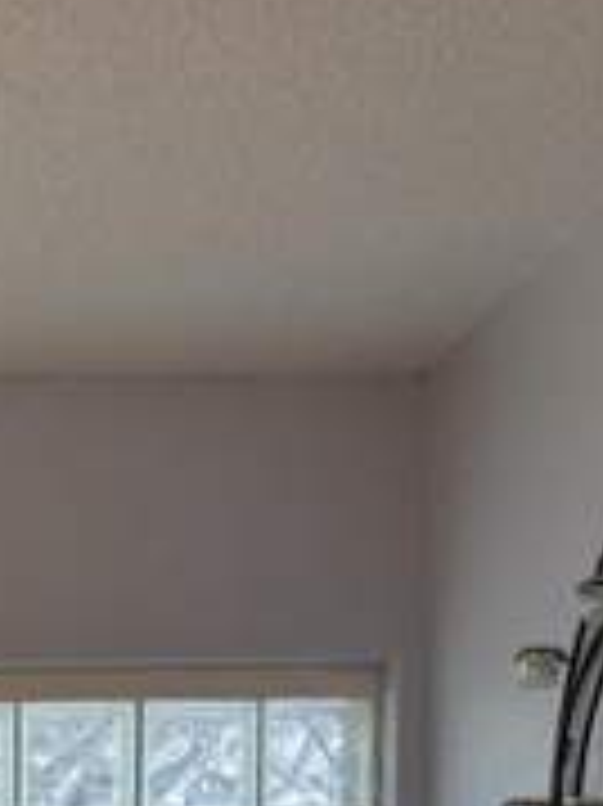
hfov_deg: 15.7
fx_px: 2000
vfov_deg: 19.2
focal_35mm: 86
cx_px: -320
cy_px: 1297
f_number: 1.78
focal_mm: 6.76
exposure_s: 1/206
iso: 125
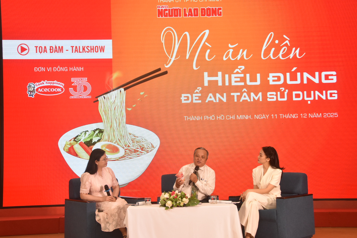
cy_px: 119
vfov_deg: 25.8
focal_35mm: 52
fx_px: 521
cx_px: 178
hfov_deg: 37.9
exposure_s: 1/250
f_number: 8
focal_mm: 35
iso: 1600
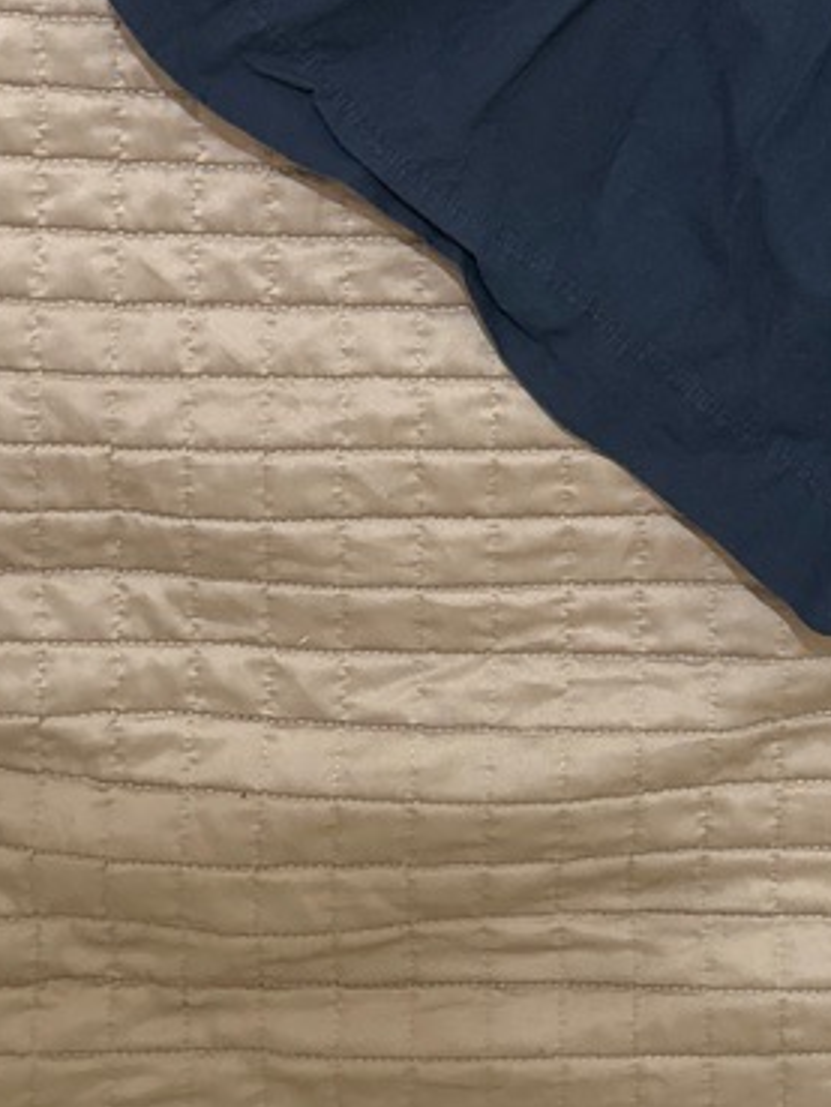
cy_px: -150
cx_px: 795
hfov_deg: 21.9
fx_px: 2079
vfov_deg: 27.0
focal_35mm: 65
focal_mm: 6.86
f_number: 1.78
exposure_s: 1/33
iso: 1000
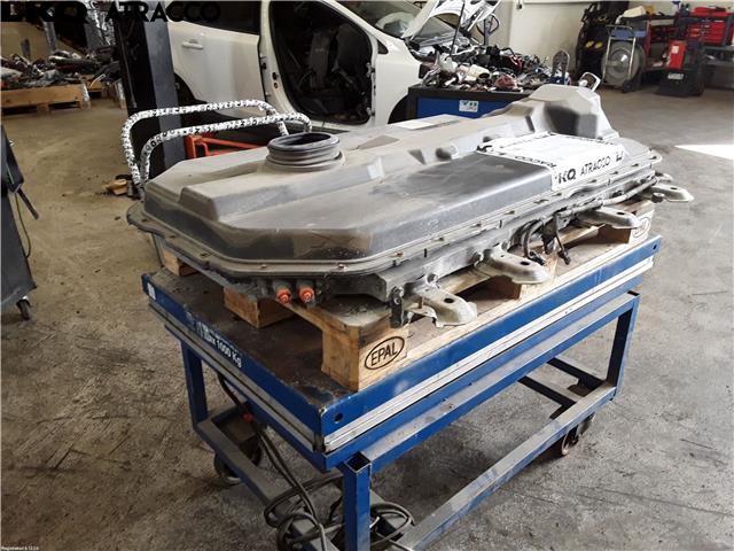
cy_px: 276
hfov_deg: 63.4
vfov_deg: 49.7
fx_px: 594
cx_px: 367
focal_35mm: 28
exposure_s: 1/40
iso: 50
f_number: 1.9
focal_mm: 2.91
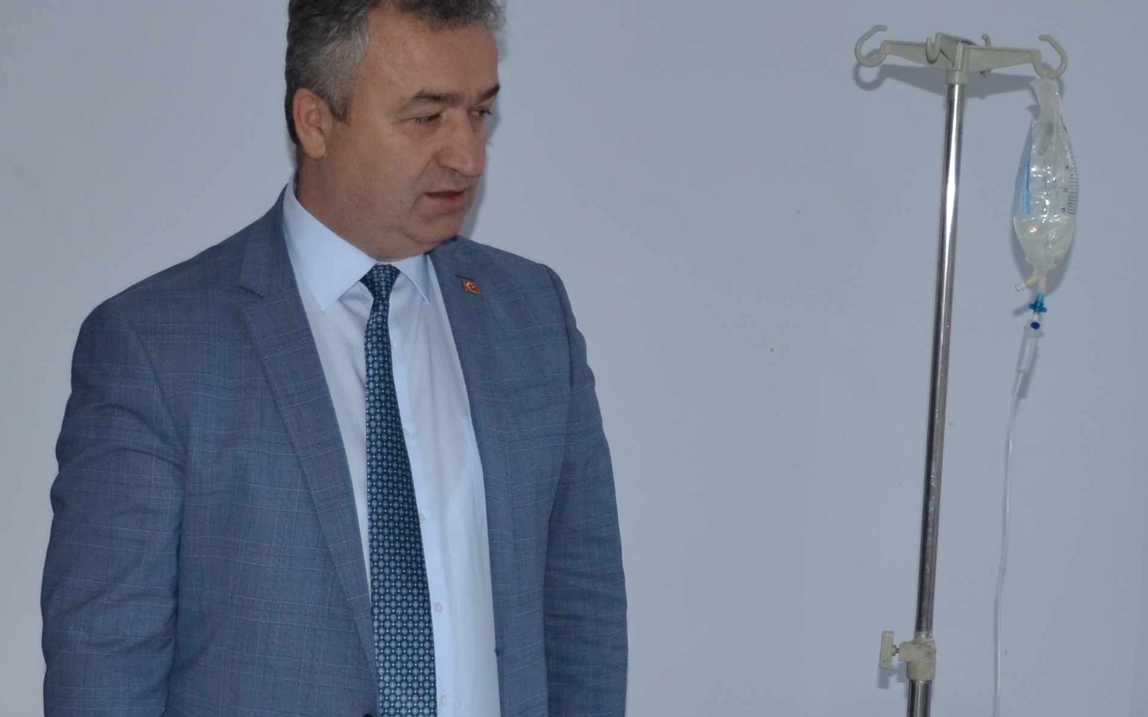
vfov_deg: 14.8
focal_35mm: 87
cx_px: 606
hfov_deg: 23.8
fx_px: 2722
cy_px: 657
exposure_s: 1/60
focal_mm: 22
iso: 400
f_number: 4
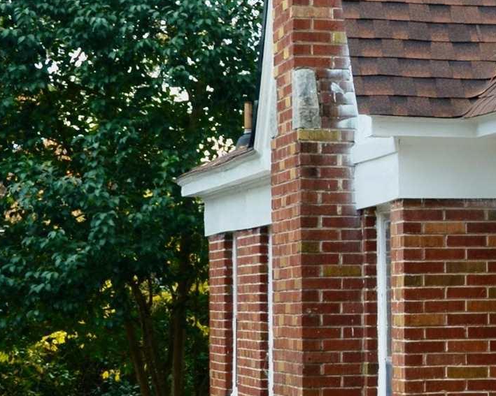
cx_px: 1002
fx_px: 3038
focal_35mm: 207
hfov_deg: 8.8
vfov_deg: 7.5
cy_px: 257
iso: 200
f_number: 8
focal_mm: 34
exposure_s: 1/60
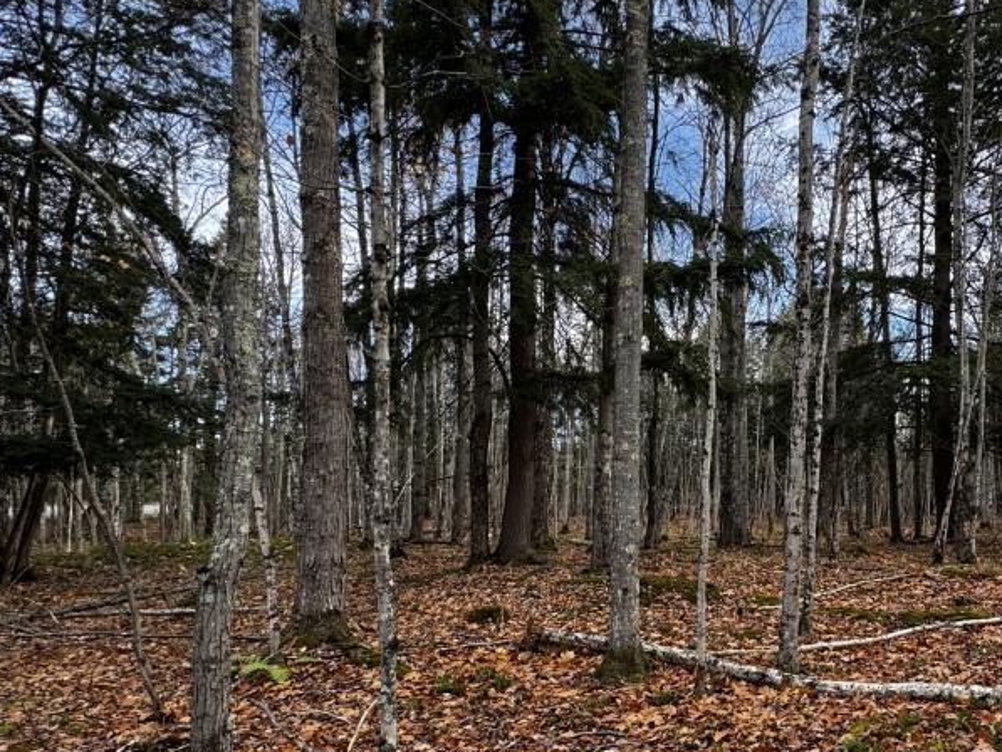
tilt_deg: +3.6
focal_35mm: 24
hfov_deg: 66.7
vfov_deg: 56.1
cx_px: 762
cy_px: 475
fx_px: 695
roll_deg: -1.2
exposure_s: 1/121
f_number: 2.2
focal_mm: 2.22
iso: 40
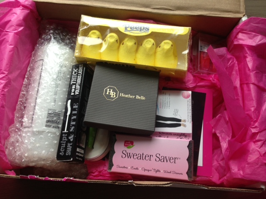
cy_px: 100
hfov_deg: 55.4
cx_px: 133
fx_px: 254
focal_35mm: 33
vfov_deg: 42.9
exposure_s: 1/30
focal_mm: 4.13
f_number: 2.4
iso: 64
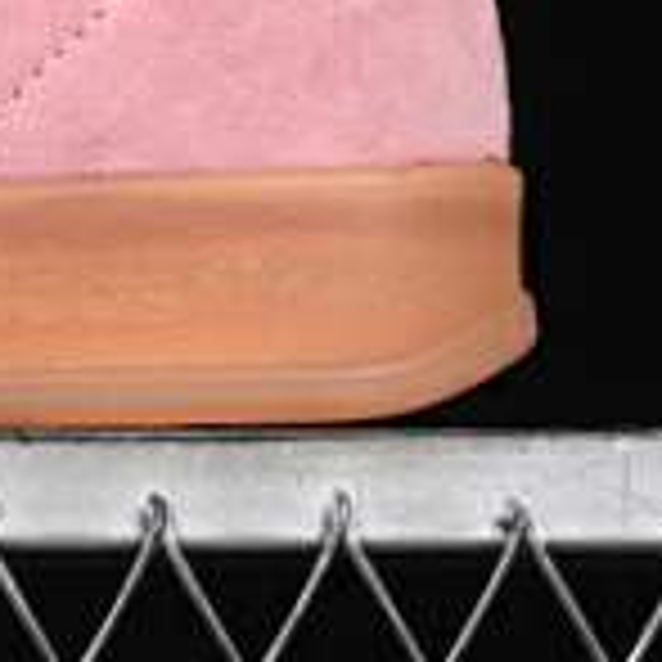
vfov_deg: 5.5
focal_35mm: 316
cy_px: -252
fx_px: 6837
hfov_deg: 5.5
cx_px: -545
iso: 160
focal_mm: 50
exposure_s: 1/80
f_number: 8
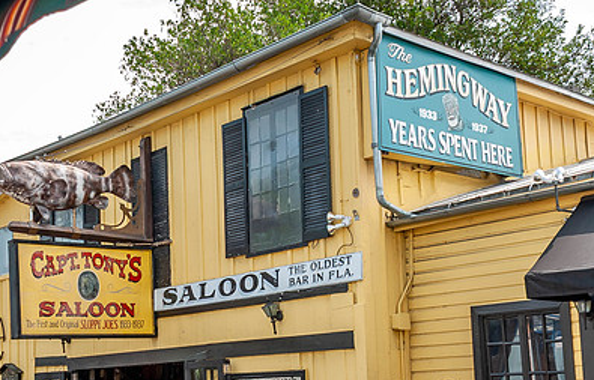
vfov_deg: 23.6
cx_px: 291
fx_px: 897
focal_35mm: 55
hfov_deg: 36.7
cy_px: 312
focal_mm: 18
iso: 100
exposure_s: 1/200
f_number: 5.6
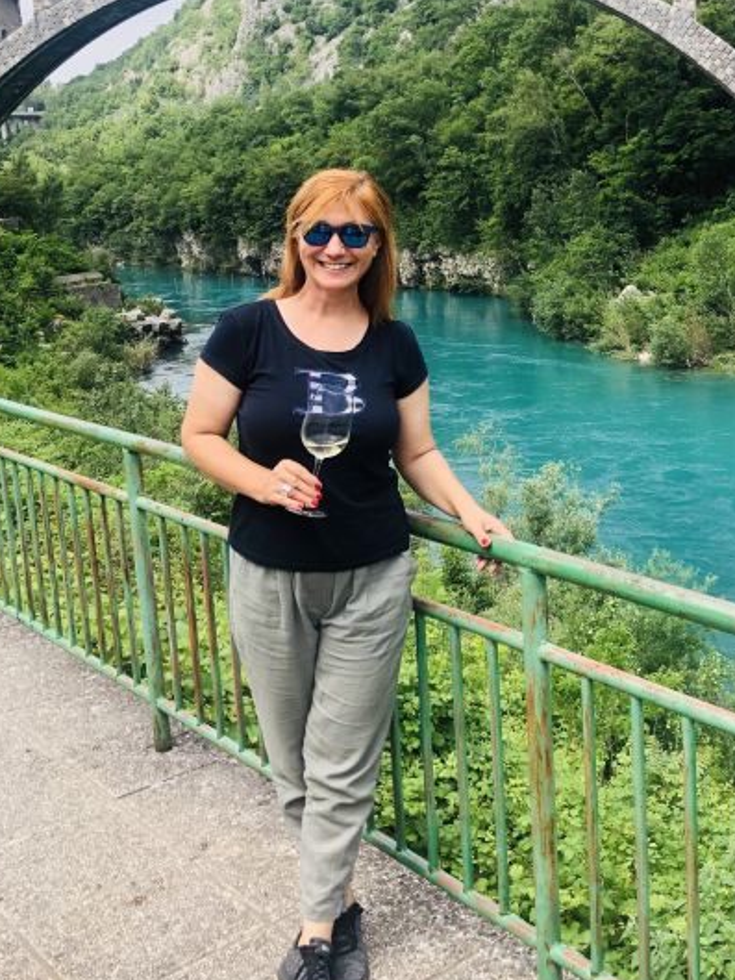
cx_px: 539
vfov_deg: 43.5
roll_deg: +2.7
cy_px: 364
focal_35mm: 43
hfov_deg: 33.0
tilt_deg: -7.6
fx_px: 1217
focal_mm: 3.99
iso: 20
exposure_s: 1/457
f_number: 1.8
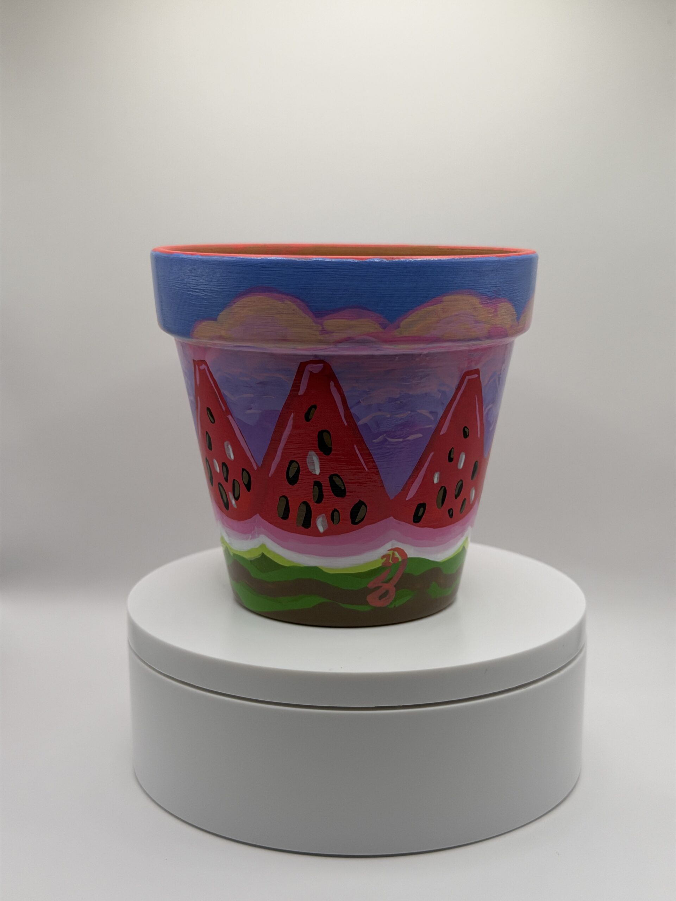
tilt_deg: -11.0
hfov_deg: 30.3
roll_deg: -1.1
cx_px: 338
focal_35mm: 48
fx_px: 1250
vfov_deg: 39.7
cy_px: 450
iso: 64
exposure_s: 1/906
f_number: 1.78
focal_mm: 6.76
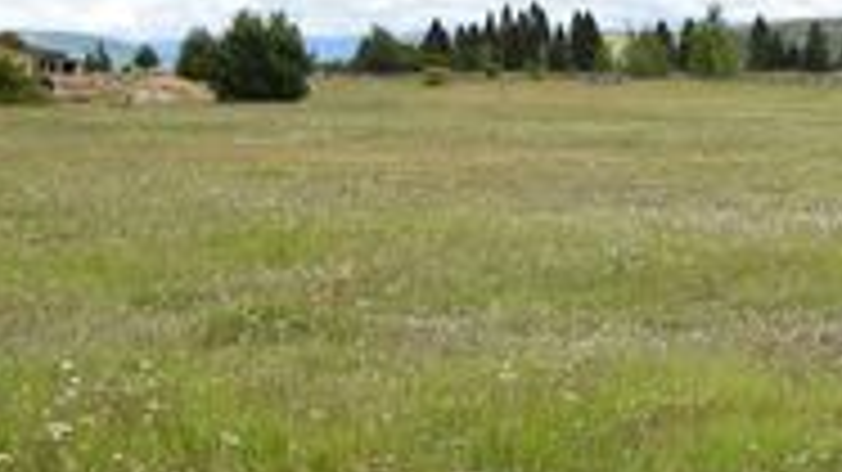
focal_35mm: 63
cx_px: 932
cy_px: 146
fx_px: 1406
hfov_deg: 29.9
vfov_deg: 19.0
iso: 200
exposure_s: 1/500
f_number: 11
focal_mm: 16
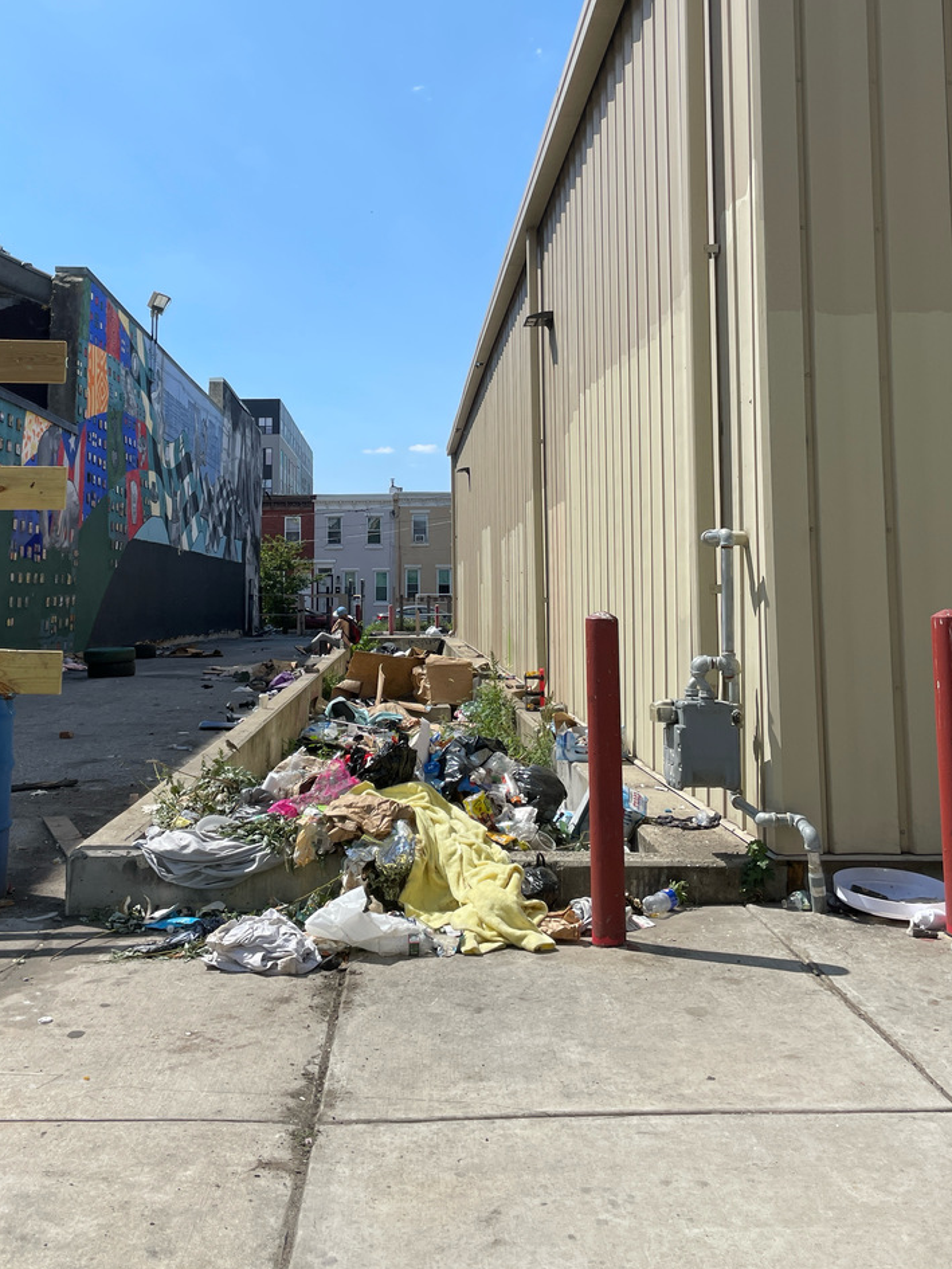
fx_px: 1210
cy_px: 489
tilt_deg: +4.1
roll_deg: +0.2
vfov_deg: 54.8
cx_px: 373
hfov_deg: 42.7
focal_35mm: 33
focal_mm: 4.2
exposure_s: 1/4000
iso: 32
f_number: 1.6
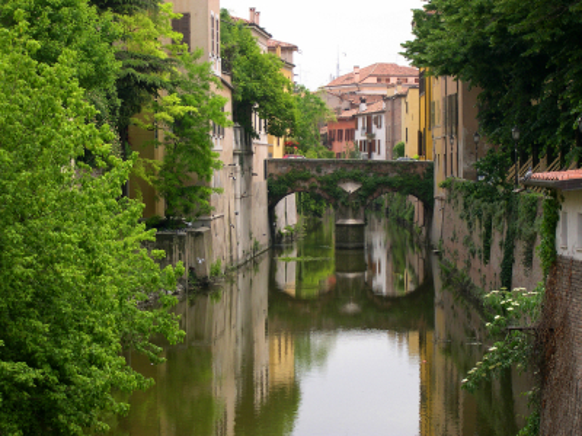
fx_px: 1715
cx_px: 291
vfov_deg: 14.5
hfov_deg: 19.3
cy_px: 218
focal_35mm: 102
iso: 100
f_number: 4.8
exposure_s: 1/254
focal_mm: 21.6
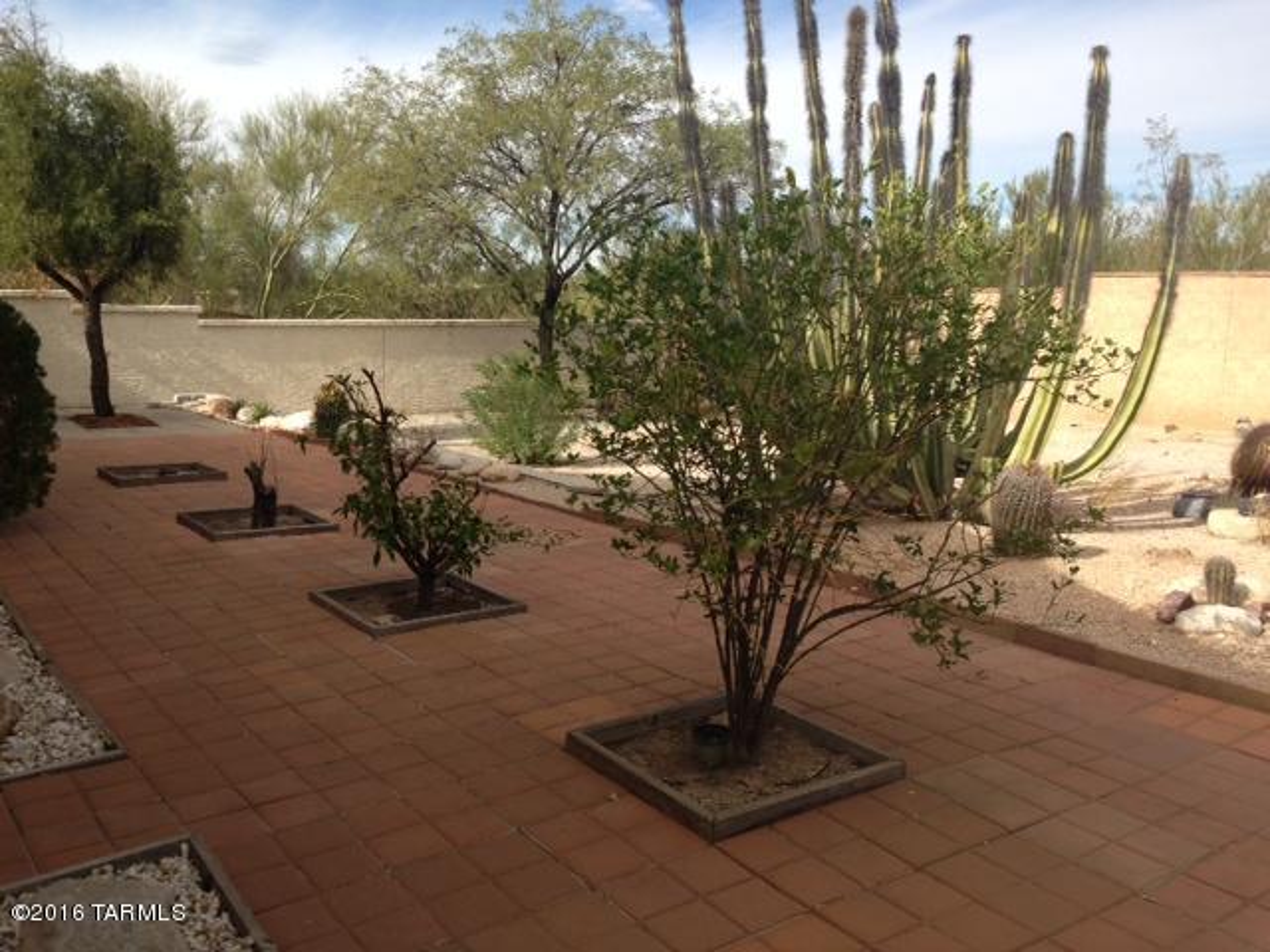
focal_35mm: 33
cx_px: 635
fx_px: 1211
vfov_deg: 42.9
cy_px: 476
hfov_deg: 55.4
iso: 64
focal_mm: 4.12
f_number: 2.4
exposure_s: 1/1355
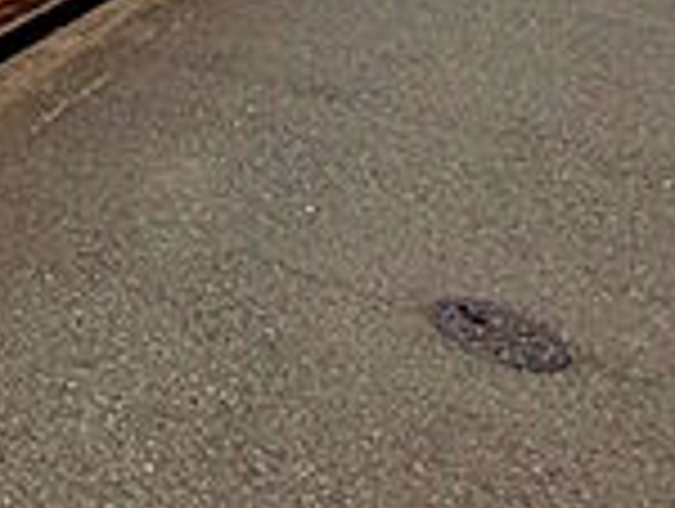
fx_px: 1094
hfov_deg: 24.1
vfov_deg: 20.5
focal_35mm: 56
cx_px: -418
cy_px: -342
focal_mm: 1.83
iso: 49
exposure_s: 1/2404
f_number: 2.2
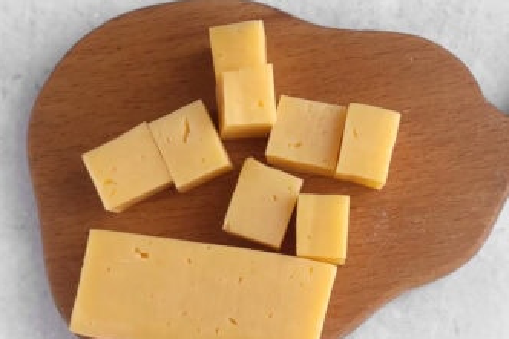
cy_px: 123
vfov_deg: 28.5
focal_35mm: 47
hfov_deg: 41.5
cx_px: 331
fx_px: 664
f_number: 1.9
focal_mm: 5.4
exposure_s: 1/100
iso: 90
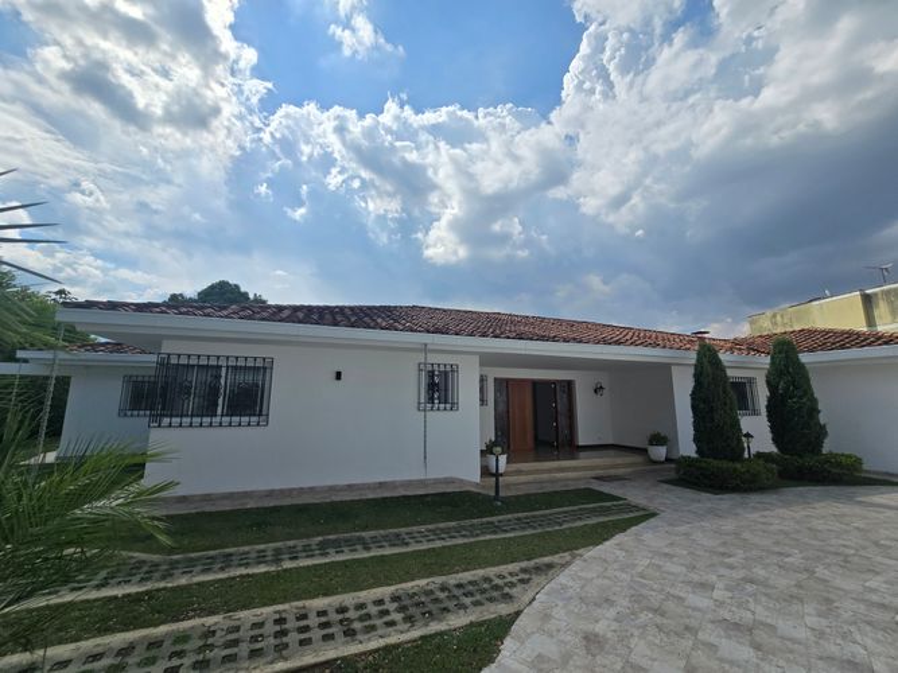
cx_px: 449
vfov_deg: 89.9
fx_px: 337
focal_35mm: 13
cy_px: 336
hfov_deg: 106.2
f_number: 2.2
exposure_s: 1/4939
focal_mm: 2.2
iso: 50
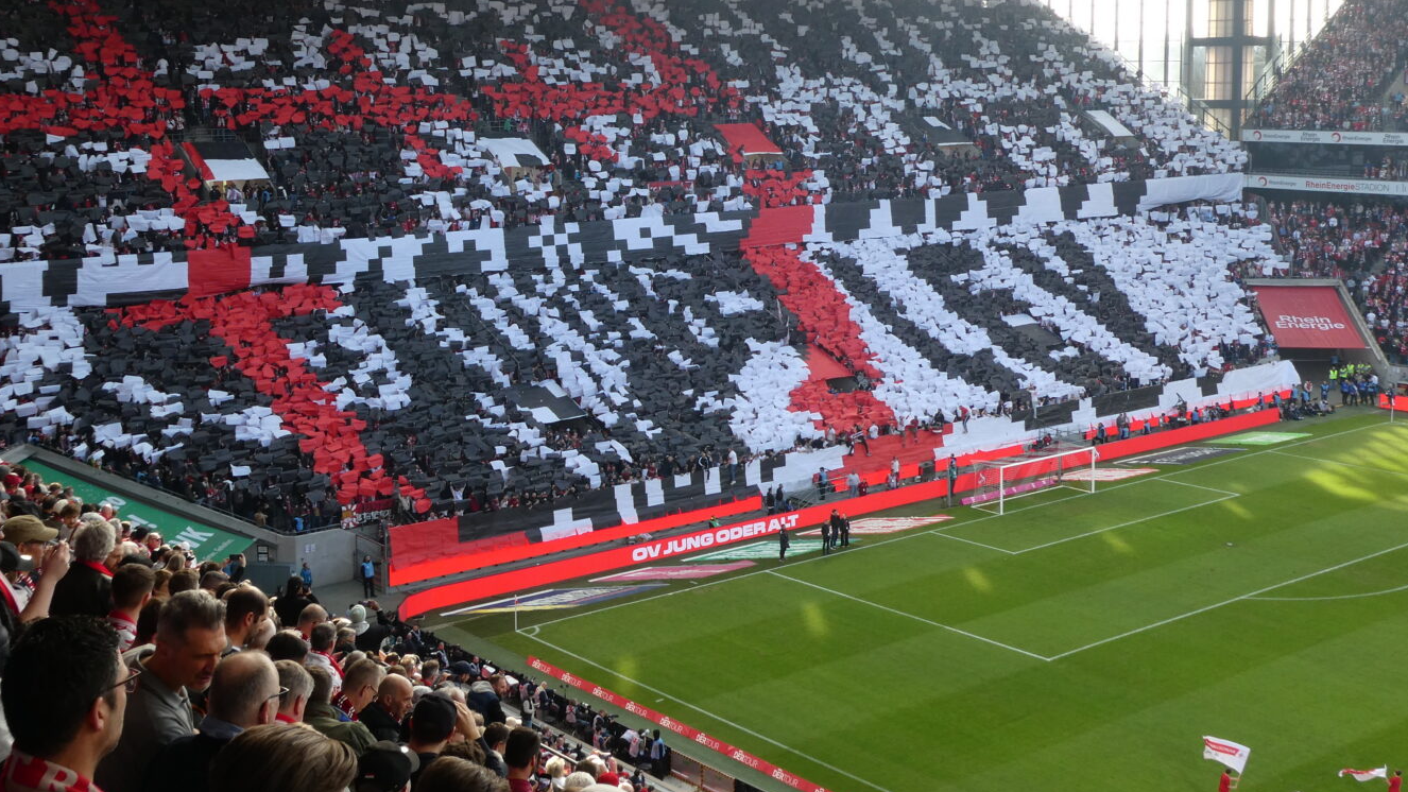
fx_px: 1717
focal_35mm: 46
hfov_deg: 44.5
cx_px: 600
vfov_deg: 25.8
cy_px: 236
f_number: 3.7
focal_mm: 6.3
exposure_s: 1/100
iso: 80
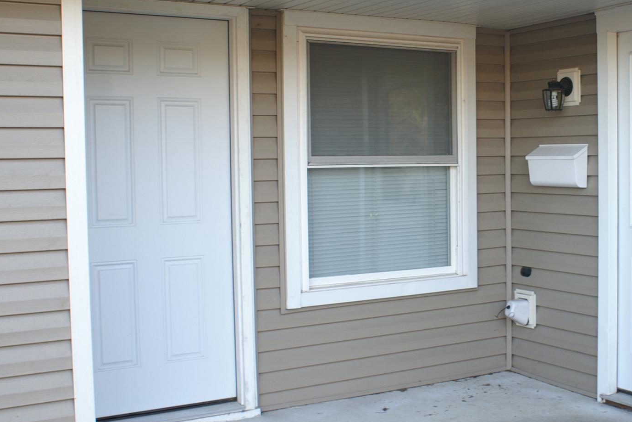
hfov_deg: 39.6
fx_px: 860
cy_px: 186
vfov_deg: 27.5
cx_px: 446
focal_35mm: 49
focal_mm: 22
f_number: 4.5
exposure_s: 1/40
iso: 100
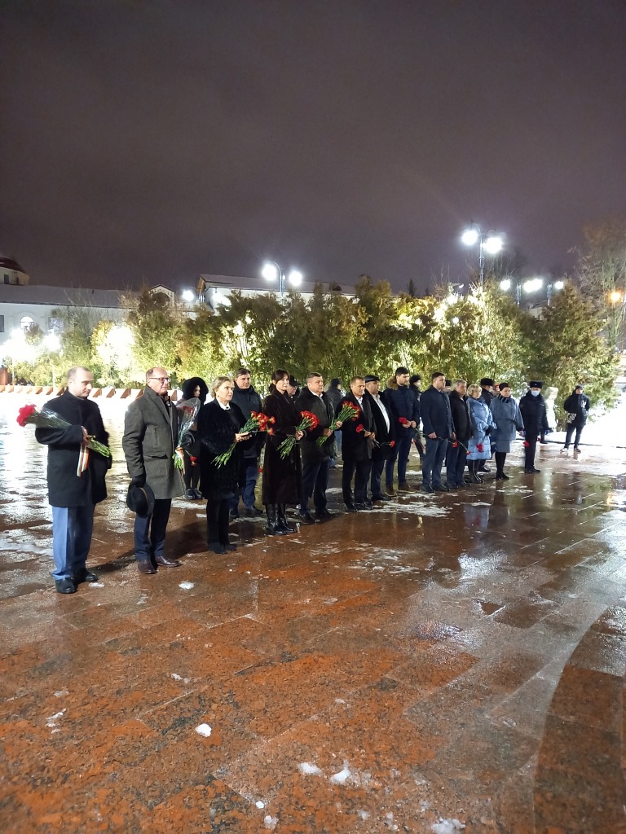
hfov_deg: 54.9
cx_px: 313
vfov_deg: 69.4
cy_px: 417
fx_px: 603
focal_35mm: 25
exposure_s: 1/10
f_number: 2
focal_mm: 4.6
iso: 2000
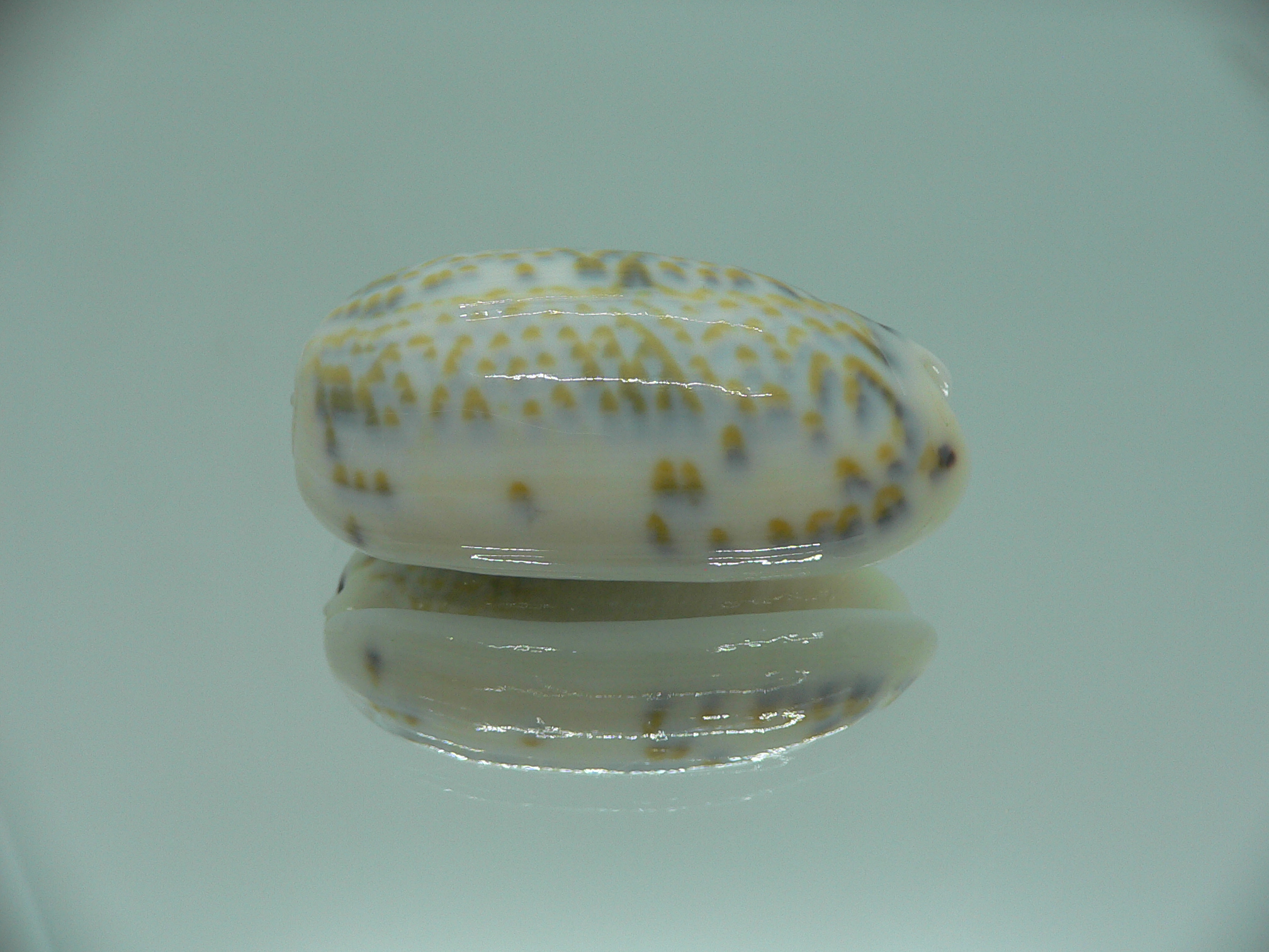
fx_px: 1283
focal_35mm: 35
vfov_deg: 40.7
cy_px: 476
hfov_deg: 52.6
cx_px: 634
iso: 80
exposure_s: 1/60
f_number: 2.8
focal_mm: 4.6
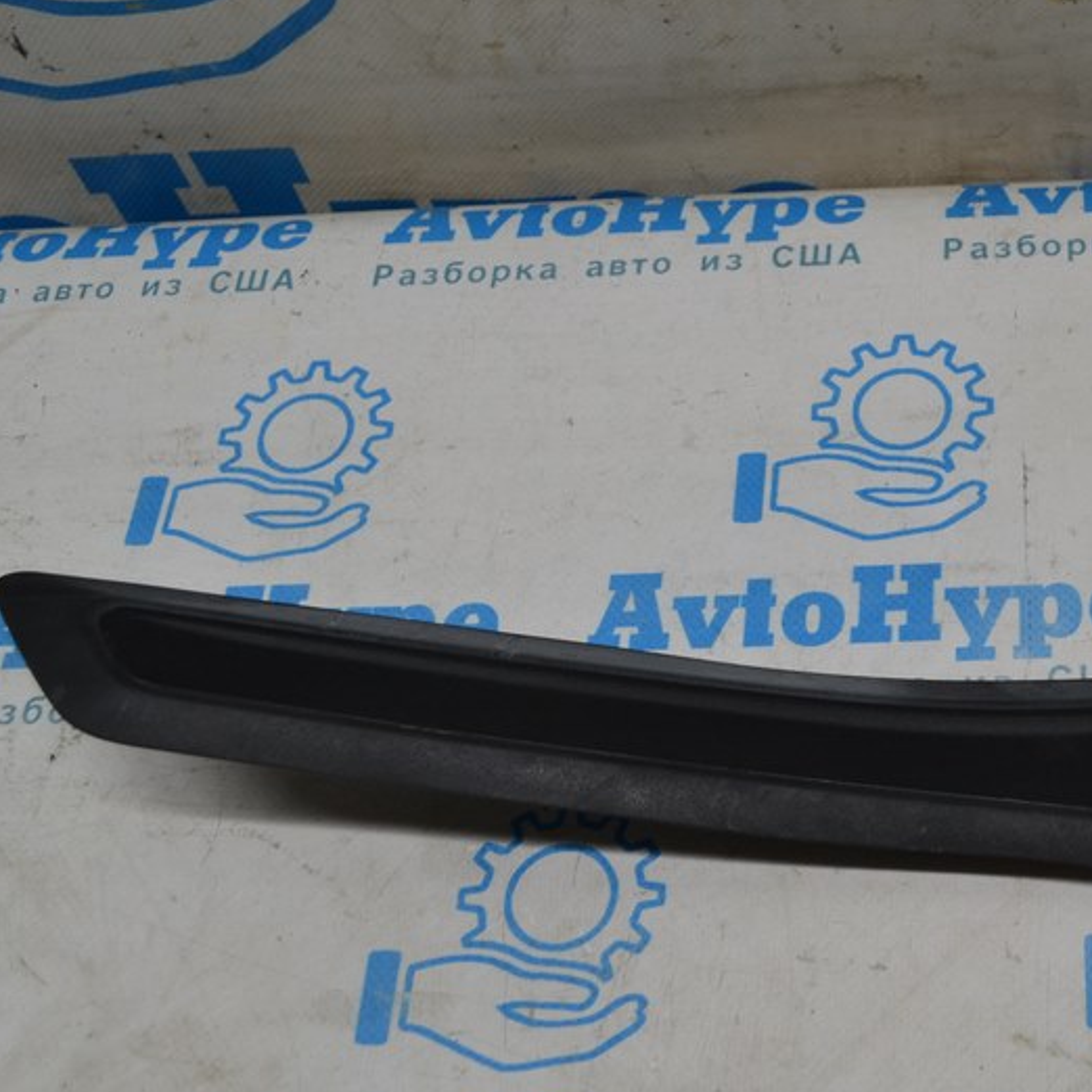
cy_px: 501
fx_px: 1963
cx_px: 1029
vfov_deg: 31.1
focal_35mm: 55
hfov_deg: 29.5
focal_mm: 22
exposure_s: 1/125
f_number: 5.6
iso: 400
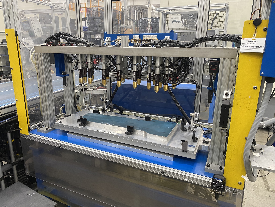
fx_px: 207
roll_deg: -0.5
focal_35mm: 26
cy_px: 104
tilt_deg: -15.9
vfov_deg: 53.1
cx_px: 138
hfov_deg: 67.3
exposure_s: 1/60
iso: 160
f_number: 1.8
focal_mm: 4.25
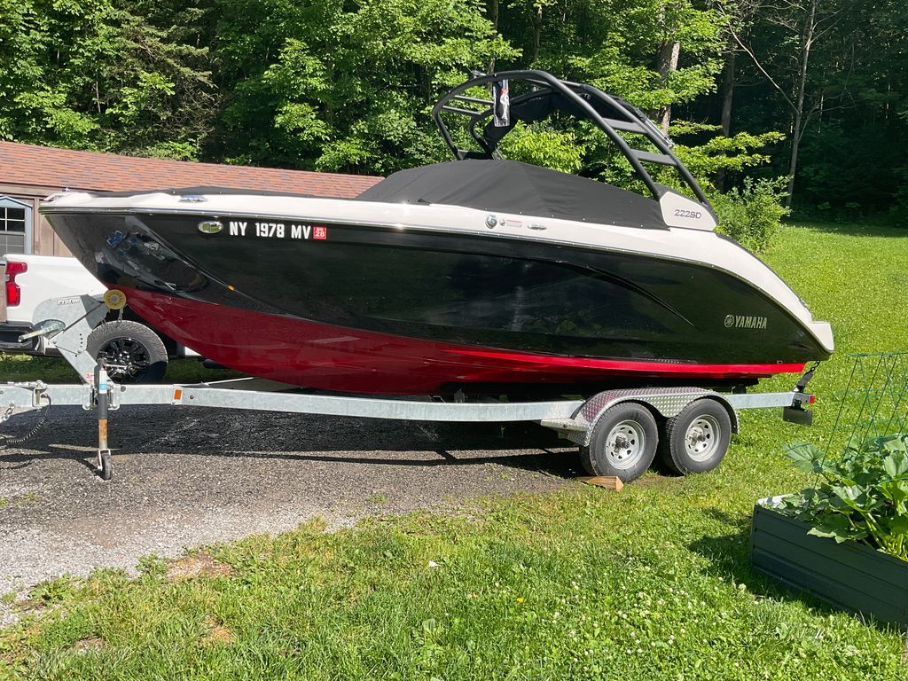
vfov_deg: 48.2
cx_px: 454
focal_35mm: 29
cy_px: 340
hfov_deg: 61.7
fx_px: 761
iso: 16
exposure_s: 1/1098
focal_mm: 3
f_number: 1.8
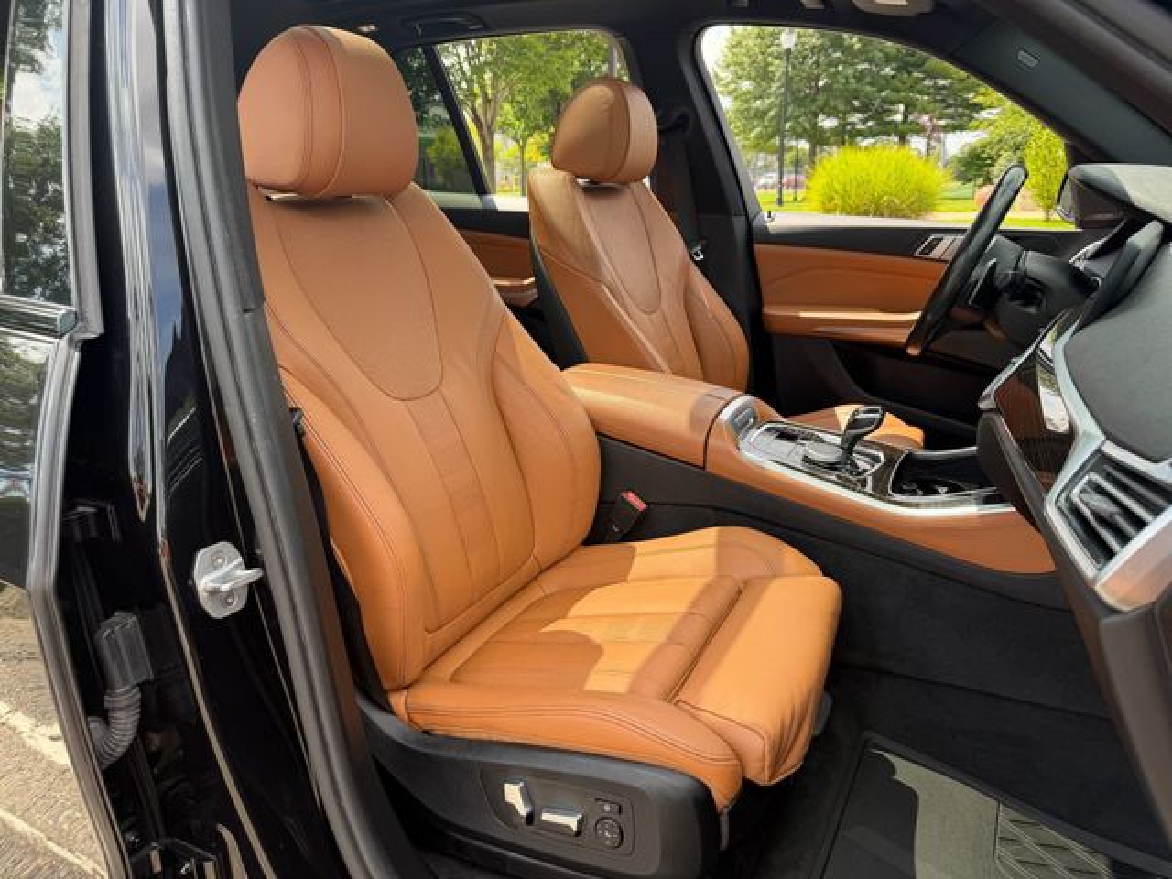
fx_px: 813
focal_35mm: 24
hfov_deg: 71.6
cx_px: 586
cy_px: 440
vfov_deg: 56.8
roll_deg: +0.5
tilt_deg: -18.6
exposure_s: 1/602
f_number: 1.78
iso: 80
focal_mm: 6.76
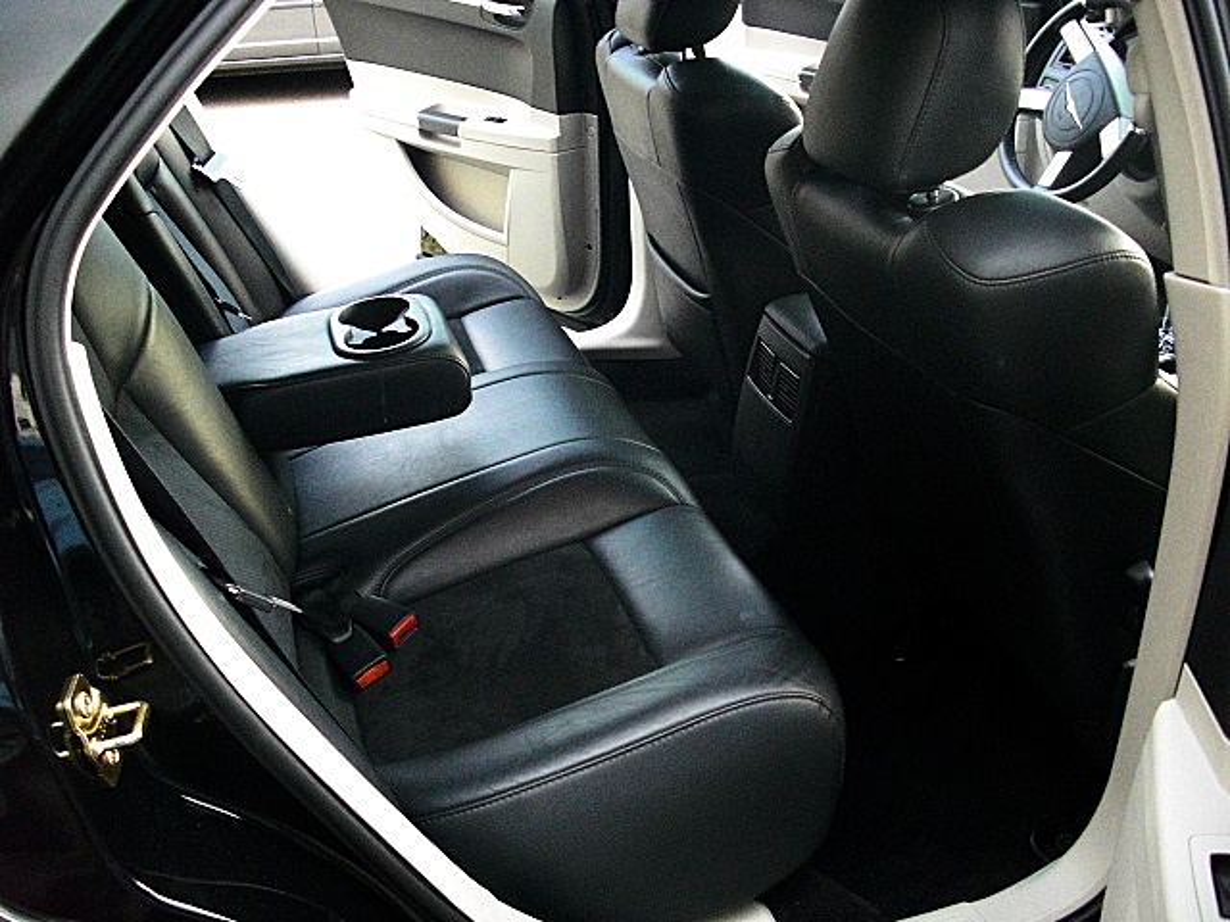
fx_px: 1279
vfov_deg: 39.7
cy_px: 461
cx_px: 615
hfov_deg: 51.4
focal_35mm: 36
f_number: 2.8
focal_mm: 6.3
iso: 800
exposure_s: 1/125
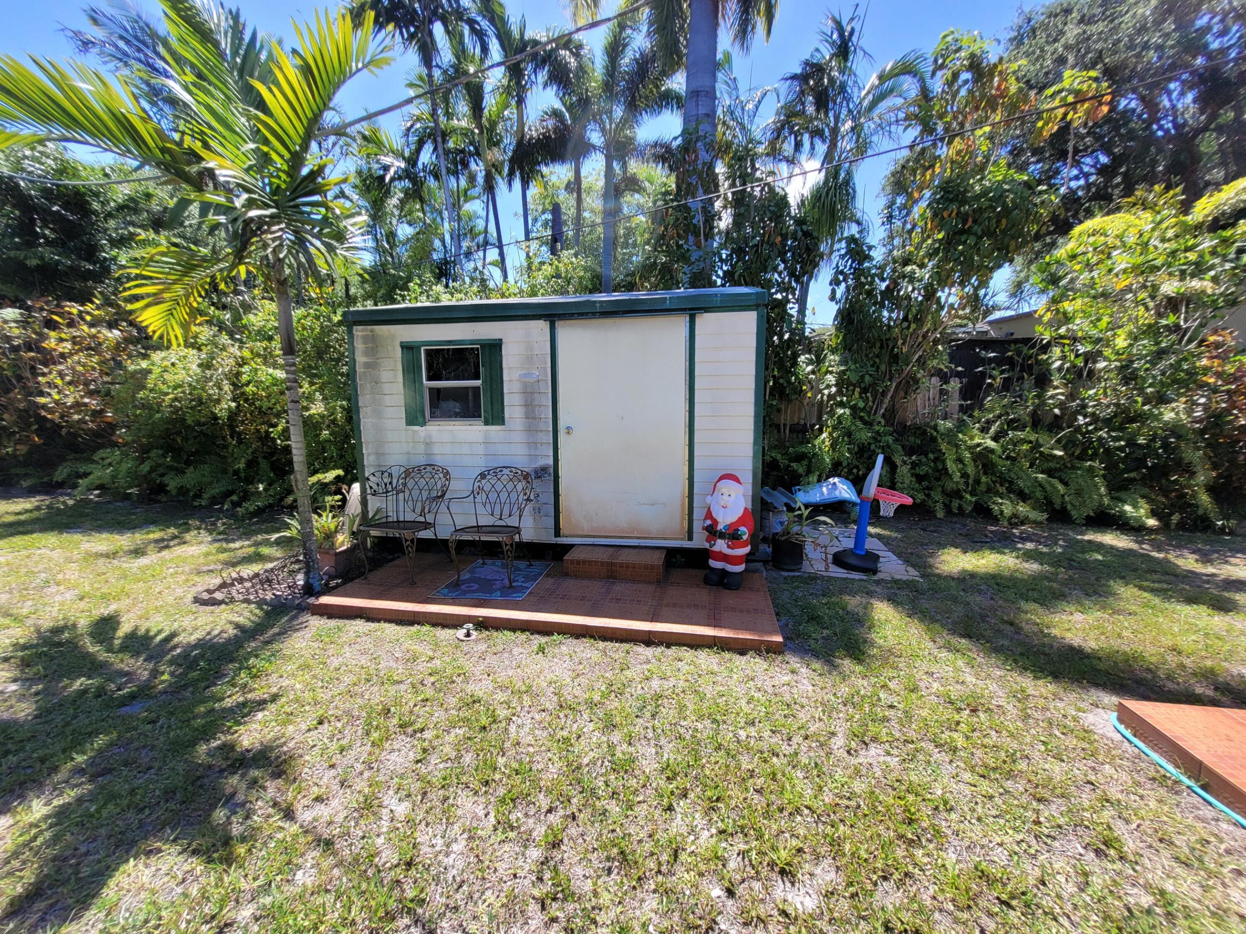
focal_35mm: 13
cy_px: 467
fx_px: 468
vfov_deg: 89.9
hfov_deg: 106.2
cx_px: 623
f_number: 2.2
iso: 40
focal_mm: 1.74
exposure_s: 1/667
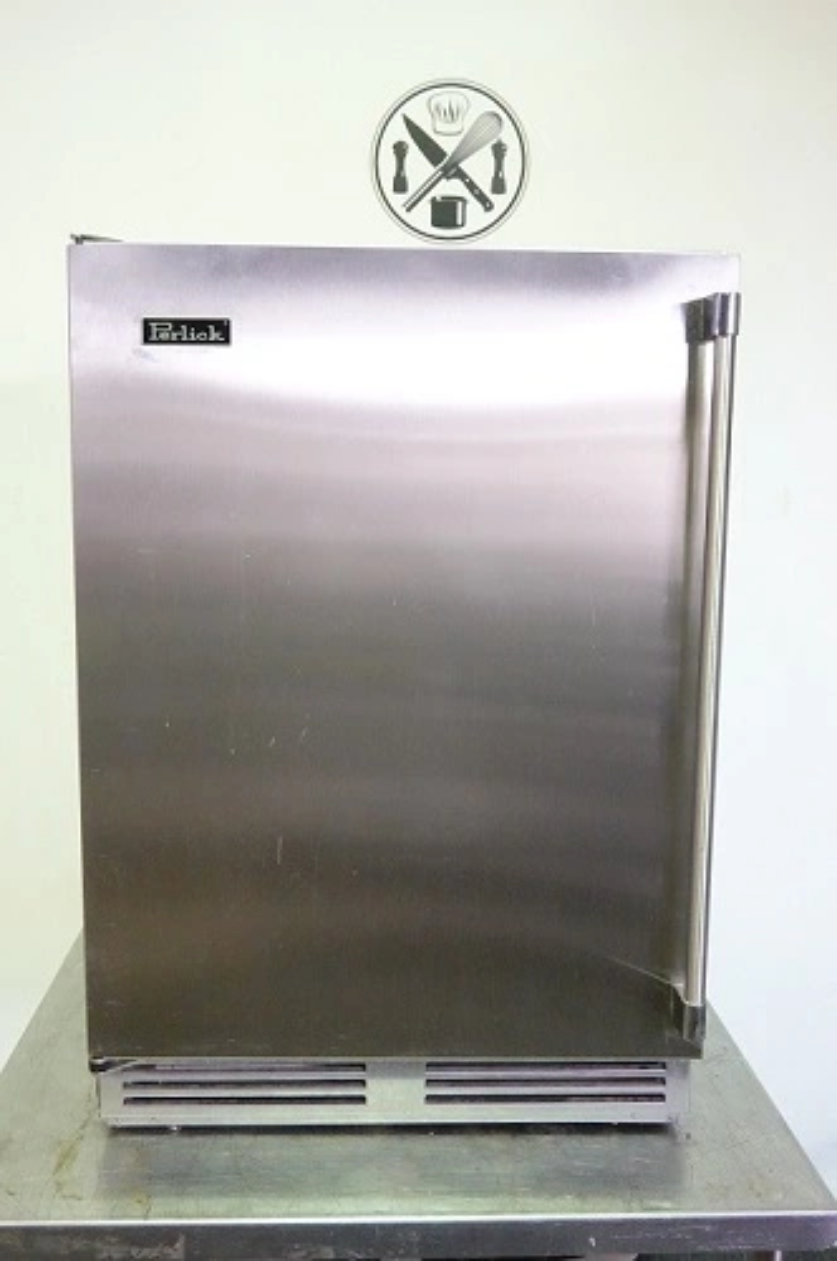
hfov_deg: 35.8
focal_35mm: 37
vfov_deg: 51.9
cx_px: 418
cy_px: 630
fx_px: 1294
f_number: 11
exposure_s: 1/15
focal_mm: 13.56
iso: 3200
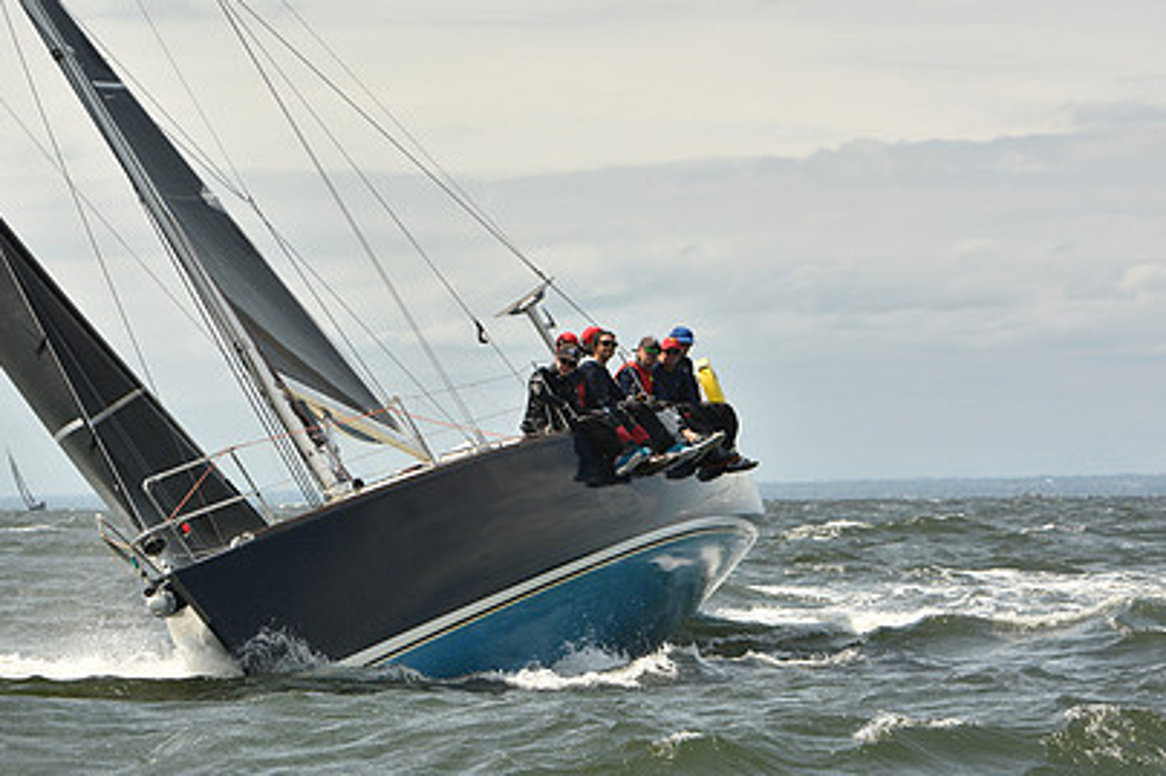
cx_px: 352
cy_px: 434
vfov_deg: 7.1
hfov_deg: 10.6
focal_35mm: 194
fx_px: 6281
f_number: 9
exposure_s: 1/800
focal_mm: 135
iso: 250
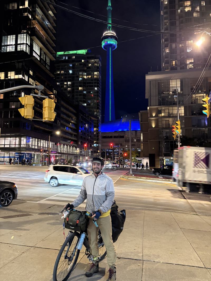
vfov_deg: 67.3
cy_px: 140
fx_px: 211
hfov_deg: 53.1
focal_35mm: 26
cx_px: 106
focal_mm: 5.96
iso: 640
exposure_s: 1/31
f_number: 1.6
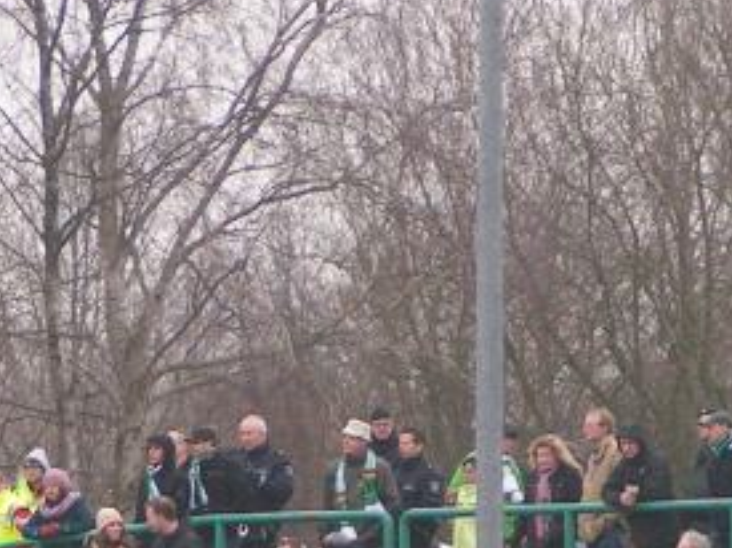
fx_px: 10569
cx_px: 272
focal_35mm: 500
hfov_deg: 4.0
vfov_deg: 3.0
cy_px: 628
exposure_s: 1/200
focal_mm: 26.3
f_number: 3.5
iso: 160
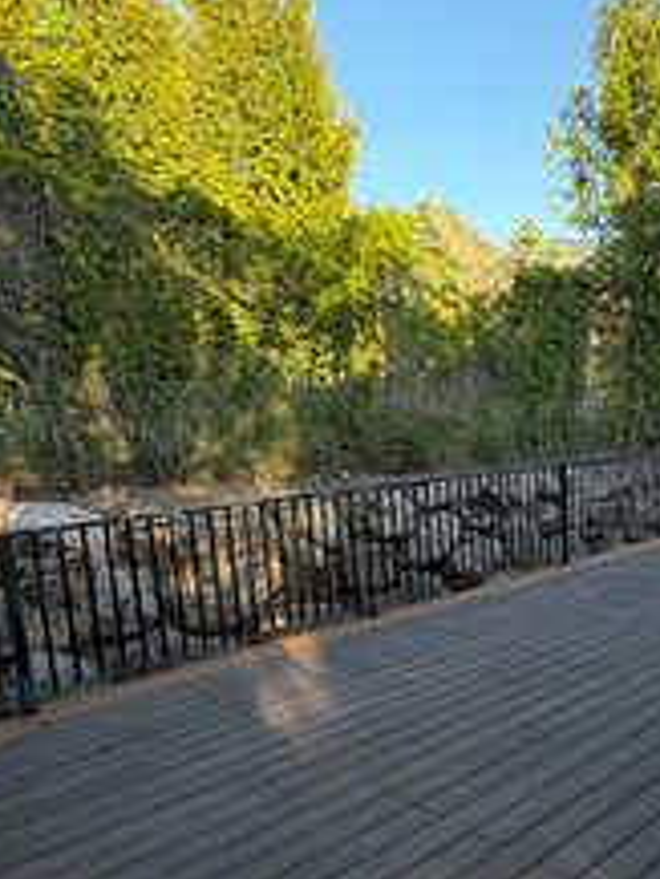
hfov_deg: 44.0
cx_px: 494
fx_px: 787
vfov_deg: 57.7
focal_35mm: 31
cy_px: 539
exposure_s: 1/230
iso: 40
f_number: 2.2
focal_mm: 2.22
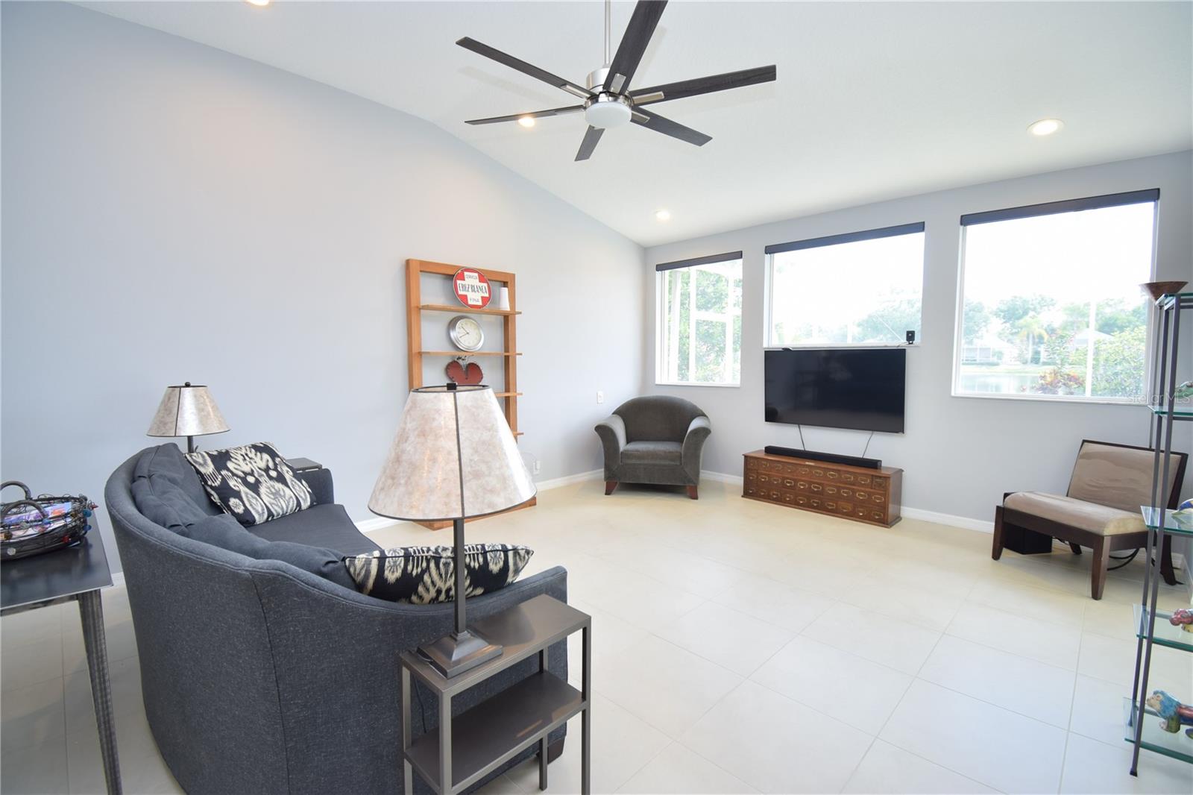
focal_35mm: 15
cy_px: 398
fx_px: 497
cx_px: 596
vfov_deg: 77.3
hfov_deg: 100.4
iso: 100
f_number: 4.5
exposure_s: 1/10
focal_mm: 10
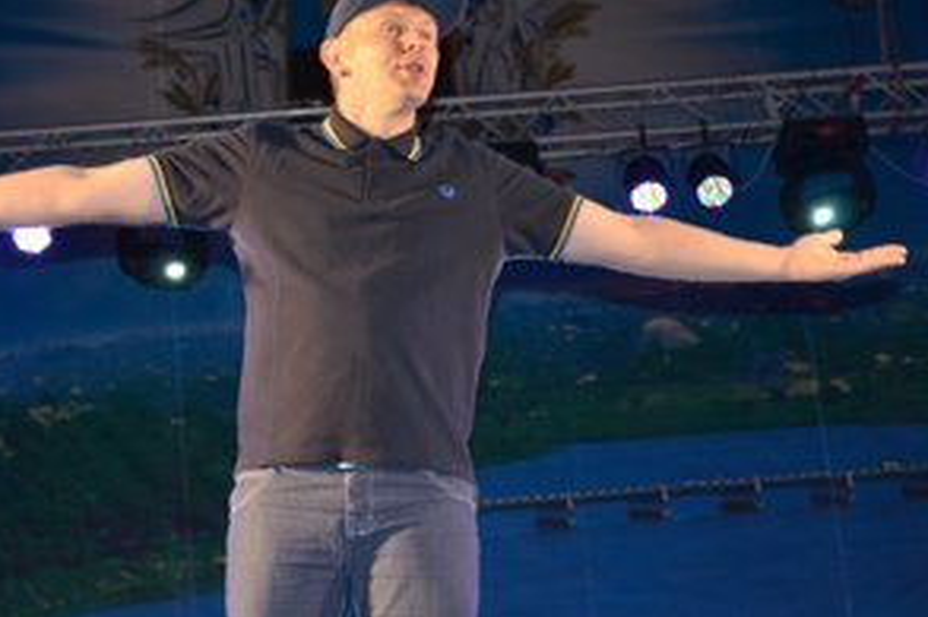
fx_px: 2903
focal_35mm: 113
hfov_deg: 18.1
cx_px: 348
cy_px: 343
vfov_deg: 12.1
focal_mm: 55
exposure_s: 1/60
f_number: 5.6
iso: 800
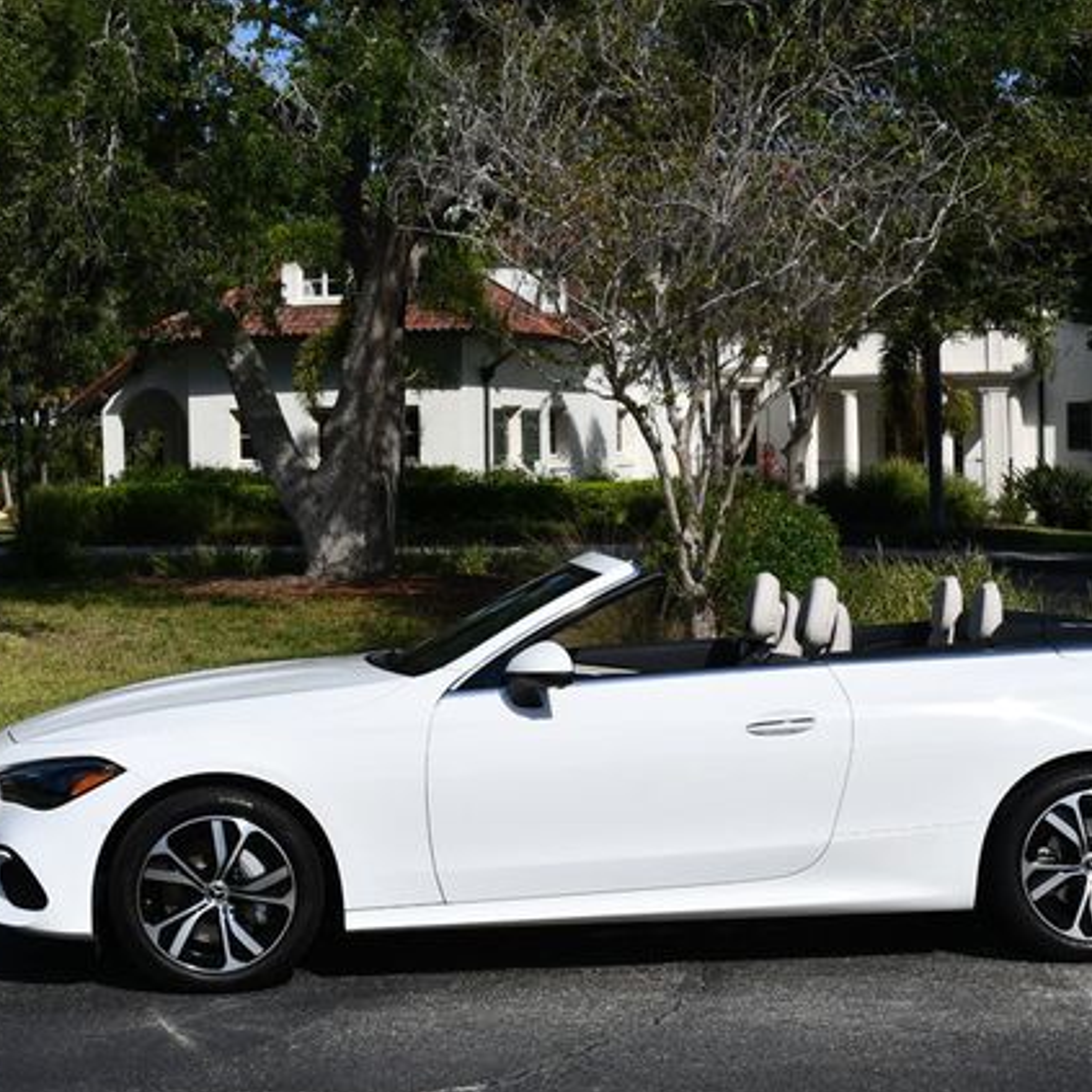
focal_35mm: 72
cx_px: 663
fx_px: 2570
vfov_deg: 24.0
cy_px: 550
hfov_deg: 23.9
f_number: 9
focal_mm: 28
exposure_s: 1/320
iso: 100
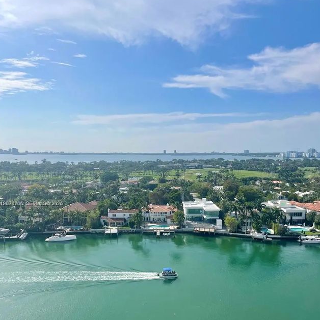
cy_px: 204
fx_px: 314
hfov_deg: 54.0
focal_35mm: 30
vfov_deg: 53.3
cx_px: 159
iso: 32
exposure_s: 1/6250
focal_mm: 5.1
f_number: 1.6
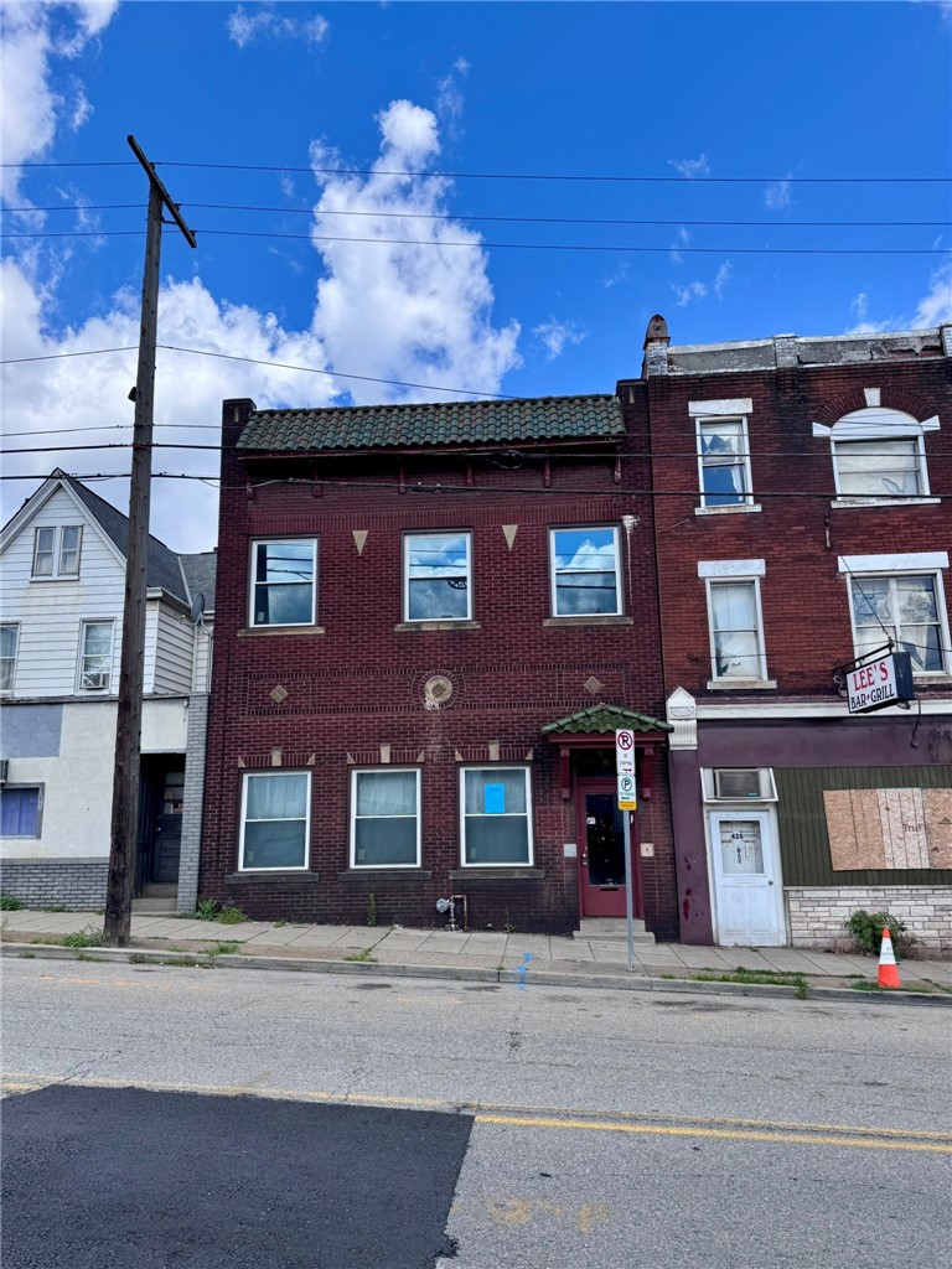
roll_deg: +0.3
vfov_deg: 71.6
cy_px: 634
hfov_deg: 56.8
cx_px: 476
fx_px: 880
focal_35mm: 24
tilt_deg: +10.3
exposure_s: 1/2331
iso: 80
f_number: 1.78
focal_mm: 6.76
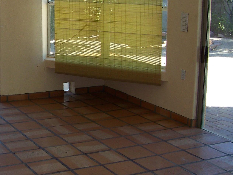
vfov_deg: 19.9
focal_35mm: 74
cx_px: 20
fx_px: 498
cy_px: 62
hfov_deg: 25.5
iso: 64
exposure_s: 1/30
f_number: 5
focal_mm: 5.85
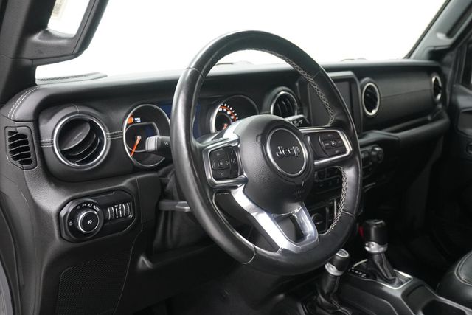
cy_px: 158
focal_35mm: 36
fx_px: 472
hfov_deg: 53.1
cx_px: 236
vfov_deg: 36.9
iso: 4000
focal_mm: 24
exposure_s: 1/160
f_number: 4.5
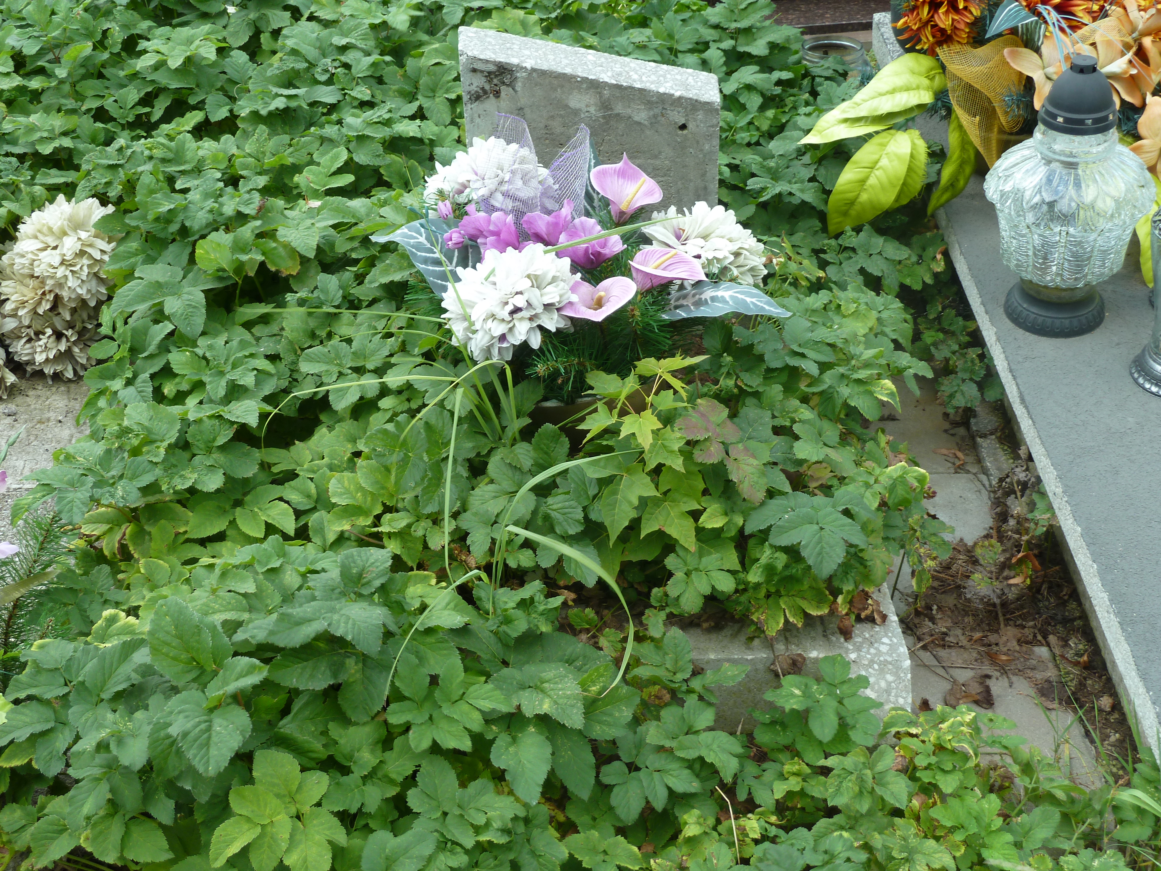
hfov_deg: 39.7
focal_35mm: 48
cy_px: 436
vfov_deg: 30.3
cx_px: 580
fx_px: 1610
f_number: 3.8
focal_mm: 7.9
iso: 80
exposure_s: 1/60
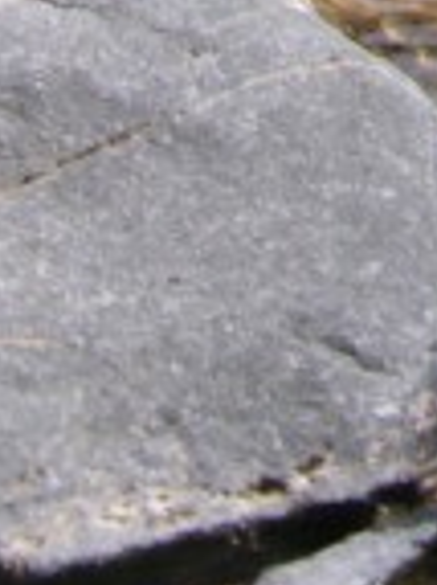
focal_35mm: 188
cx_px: 1005
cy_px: -765
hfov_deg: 7.4
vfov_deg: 9.5
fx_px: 3169
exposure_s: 1/167
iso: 50
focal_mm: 8.9
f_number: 5.6
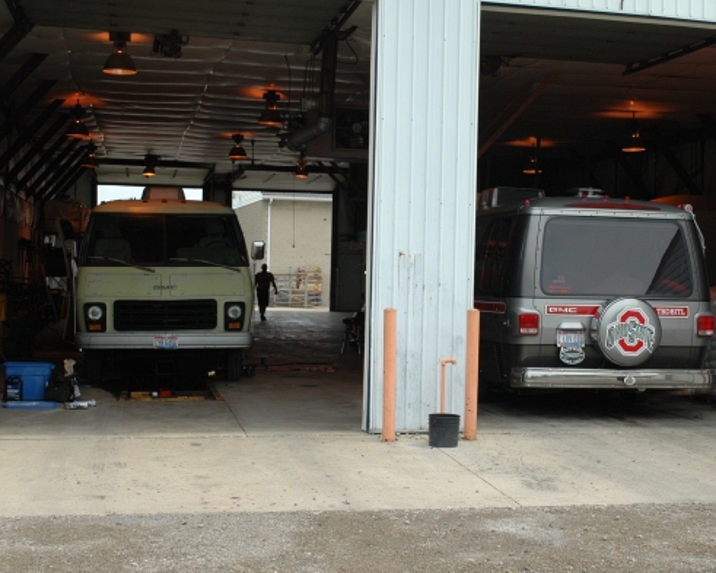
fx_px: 1166
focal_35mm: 55
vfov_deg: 27.6
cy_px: 289
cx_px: 420
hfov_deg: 34.1
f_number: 7.1
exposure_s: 1/200
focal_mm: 32
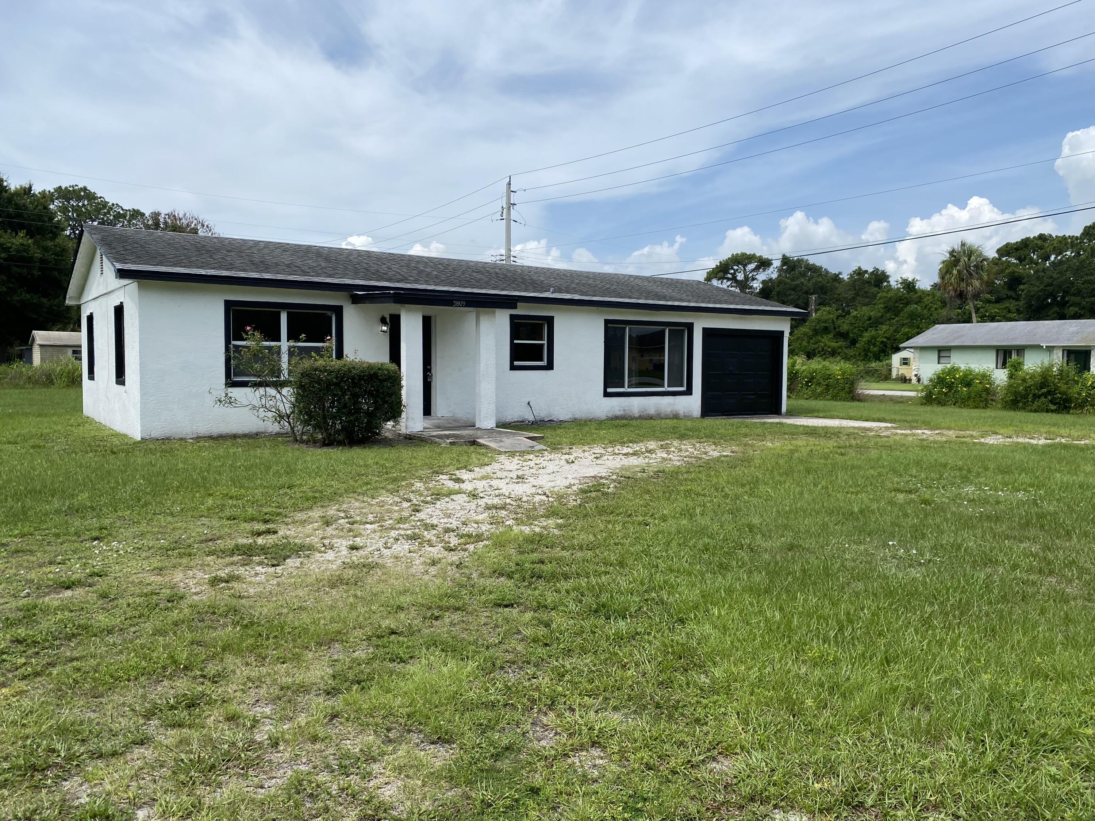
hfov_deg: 67.3
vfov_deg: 53.1
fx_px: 822
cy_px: 410
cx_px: 548
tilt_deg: -3.6
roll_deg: -0.6
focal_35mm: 26
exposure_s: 1/3610
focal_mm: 4.25
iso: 32
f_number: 1.8
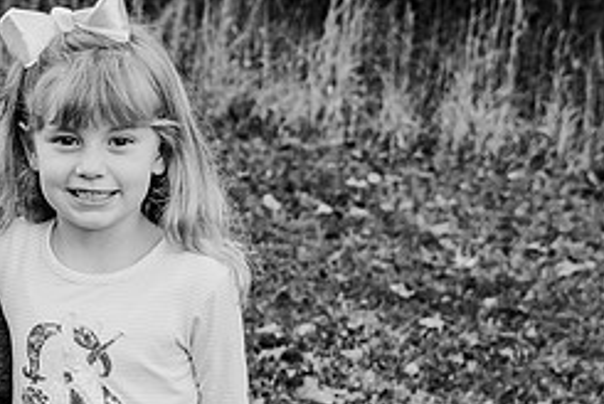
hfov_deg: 23.2
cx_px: 42
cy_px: 267
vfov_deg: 16.1
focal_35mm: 85
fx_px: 1428
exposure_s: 1/800
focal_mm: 31
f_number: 4
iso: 800
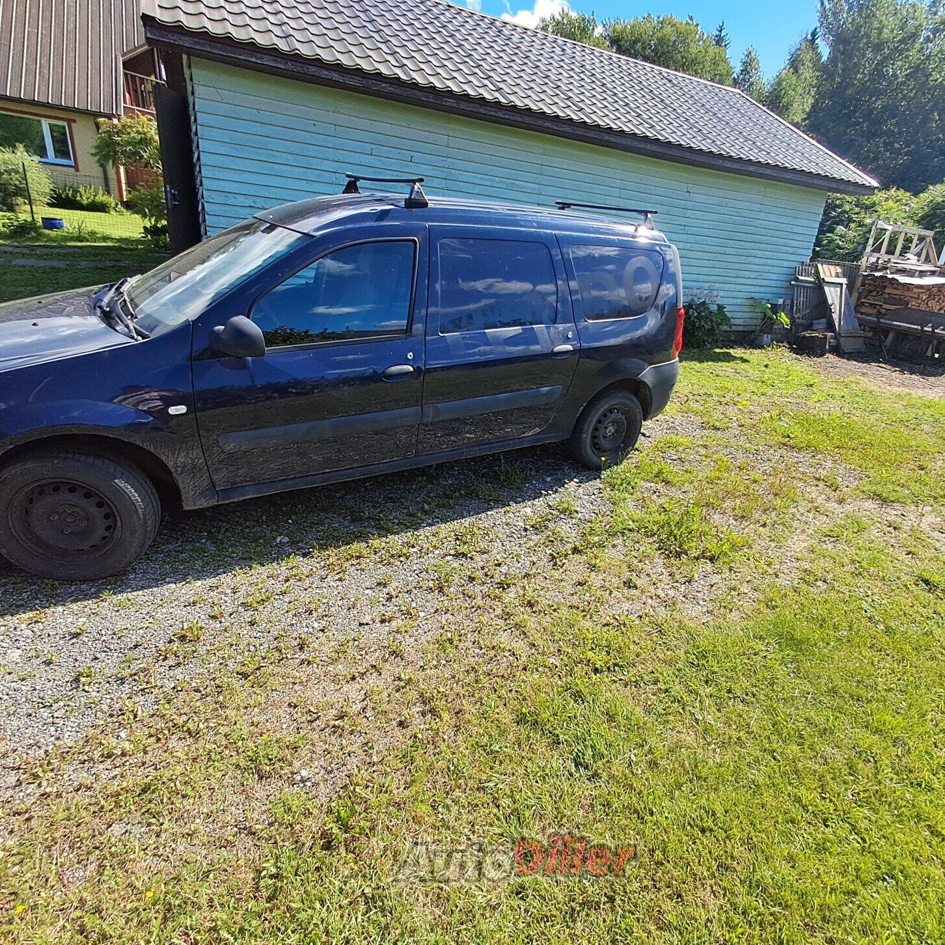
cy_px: 475
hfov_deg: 77.5
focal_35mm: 19
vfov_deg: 77.7
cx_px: 514
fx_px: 587
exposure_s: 1/928
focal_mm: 1.64
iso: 40
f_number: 2.2
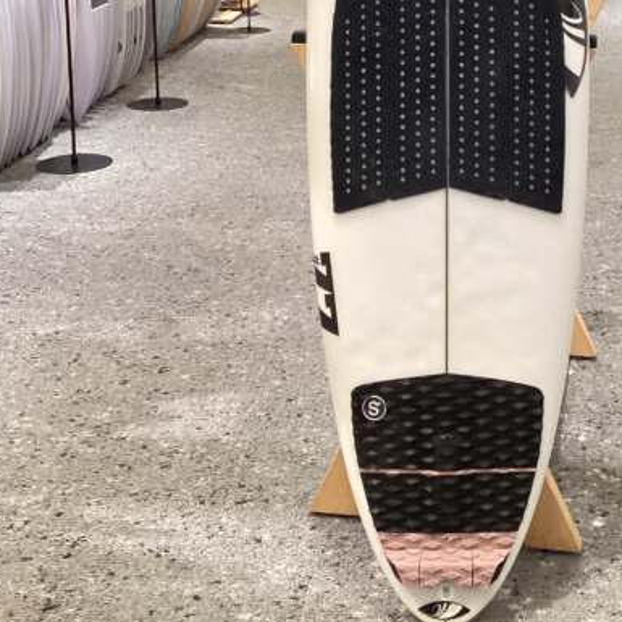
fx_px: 1159
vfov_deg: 28.8
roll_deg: -2.2
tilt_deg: -10.6
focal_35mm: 57
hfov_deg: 29.7
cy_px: 52
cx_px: 448
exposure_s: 1/60
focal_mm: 3.3
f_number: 2.4
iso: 250
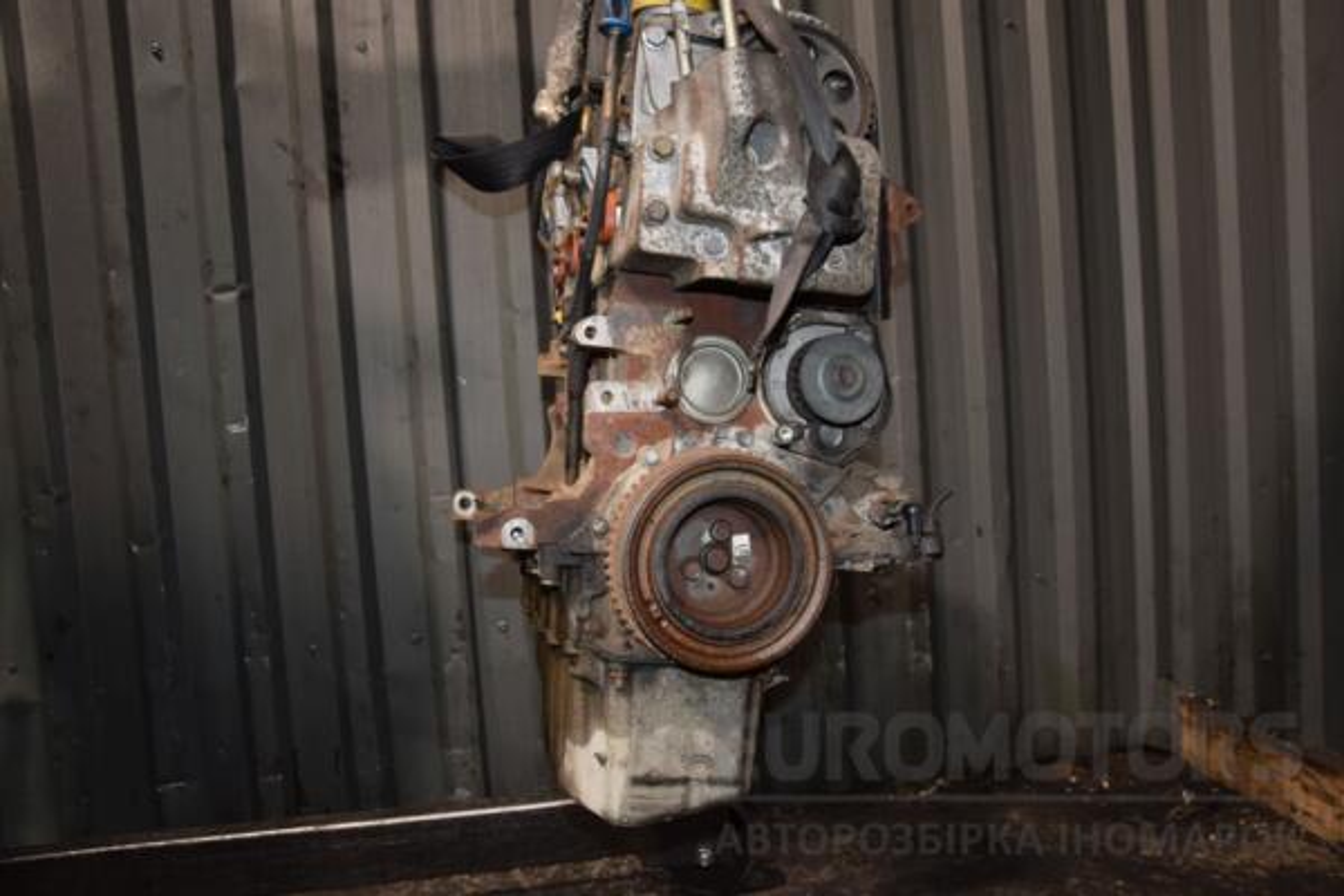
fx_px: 1008
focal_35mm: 27
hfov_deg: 67.4
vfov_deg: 47.9
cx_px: 672
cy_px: 448
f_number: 5
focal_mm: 18
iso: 800
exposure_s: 1/60
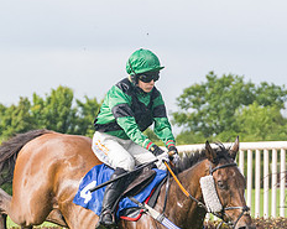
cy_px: 198
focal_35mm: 281
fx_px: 2384
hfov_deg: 6.9
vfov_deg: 5.5
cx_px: 198
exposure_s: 1/2500
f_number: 4
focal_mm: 98
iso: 400
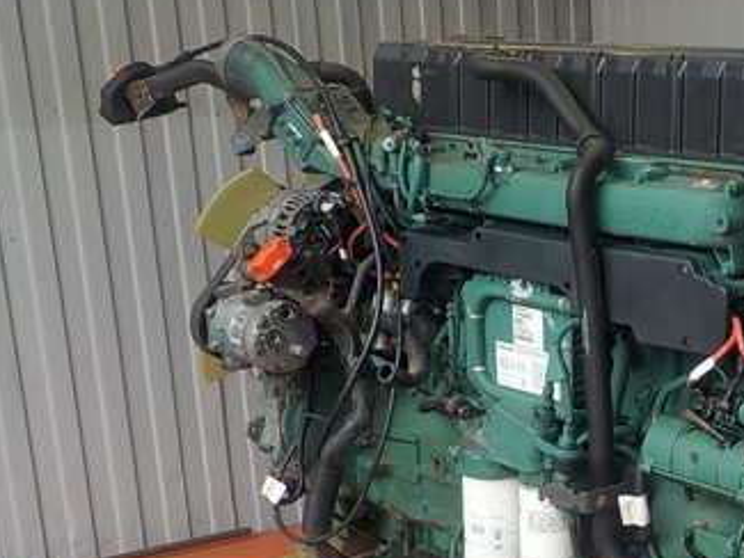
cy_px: 409
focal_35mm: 59
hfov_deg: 31.0
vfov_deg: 24.6
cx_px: 687
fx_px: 1269
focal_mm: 4.1
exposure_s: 1/100
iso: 125
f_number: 3.3
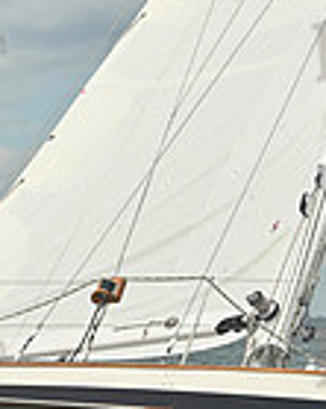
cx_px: 162
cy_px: 199
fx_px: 3308
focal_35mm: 274
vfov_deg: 7.1
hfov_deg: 5.6
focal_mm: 70
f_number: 11
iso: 320
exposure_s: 1/1250
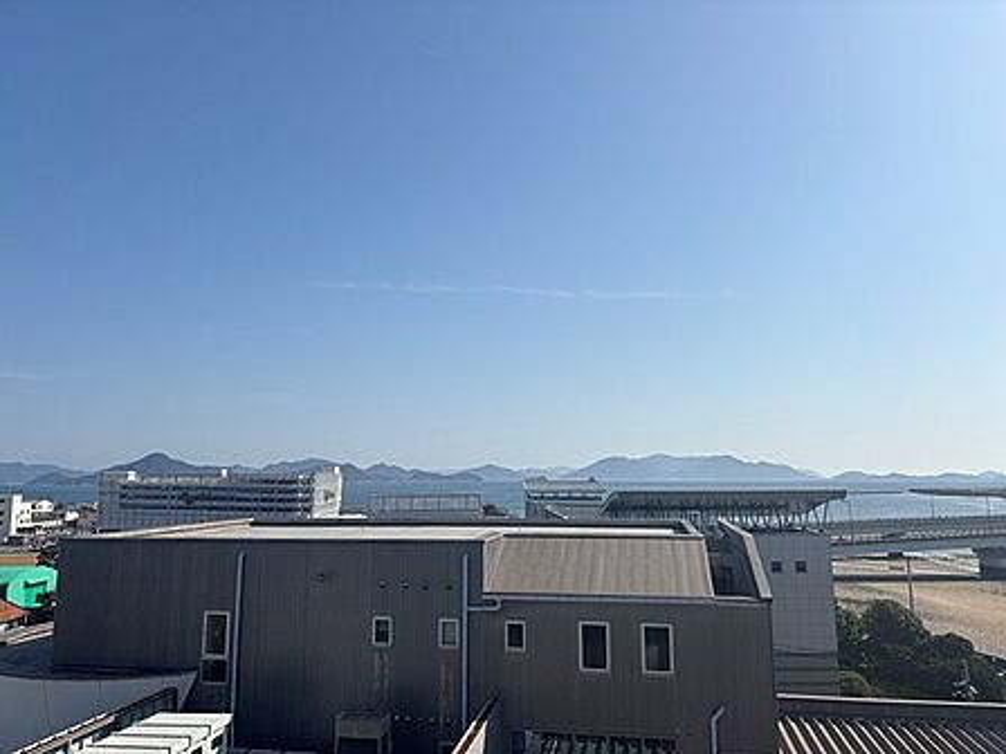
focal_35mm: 26
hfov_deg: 67.3
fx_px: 756
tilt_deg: +7.2
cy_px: 377
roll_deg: +0.2
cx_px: 503
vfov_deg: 53.1
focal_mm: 5.96
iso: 50
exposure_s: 1/6711
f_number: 1.6
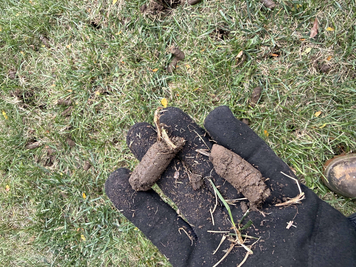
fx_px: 247
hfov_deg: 71.6
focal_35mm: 24
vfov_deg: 56.8
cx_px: 178
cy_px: 134
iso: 160
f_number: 2.2
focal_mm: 2.22
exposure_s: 1/99
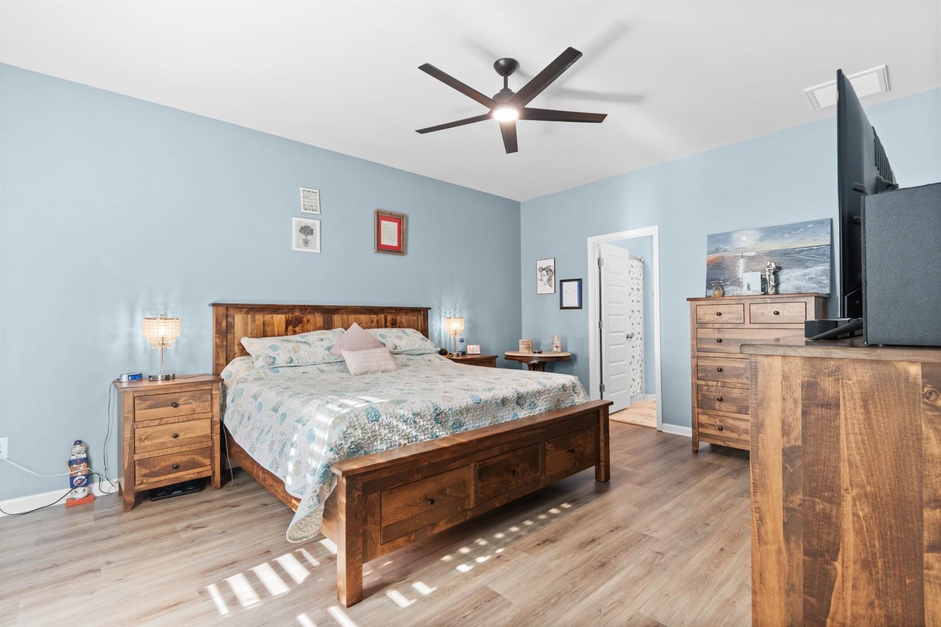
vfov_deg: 73.7
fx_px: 418
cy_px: 314
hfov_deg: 96.7
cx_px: 470
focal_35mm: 16
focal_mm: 11
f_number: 4.8
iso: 100
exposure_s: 1/5
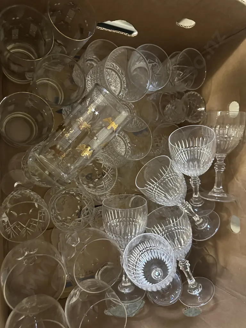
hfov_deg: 56.8
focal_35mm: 24
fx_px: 227
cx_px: 123
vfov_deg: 71.6
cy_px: 164
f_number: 1.78
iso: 1000
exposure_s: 1/33
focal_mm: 6.86
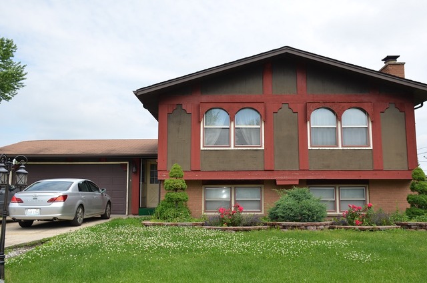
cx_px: 214
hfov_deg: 53.2
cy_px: 142
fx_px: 426
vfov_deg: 36.7
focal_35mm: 36
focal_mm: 24
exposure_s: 1/250
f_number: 7.1
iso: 100
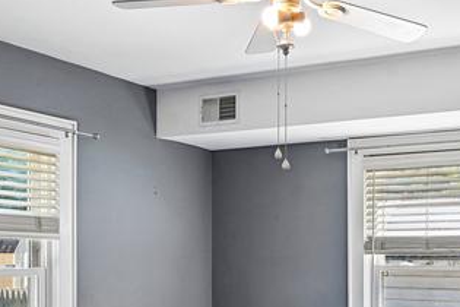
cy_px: 255
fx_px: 664
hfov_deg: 37.3
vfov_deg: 25.4
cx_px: 340
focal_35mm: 52
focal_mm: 16
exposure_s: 1/200
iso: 800
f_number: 8
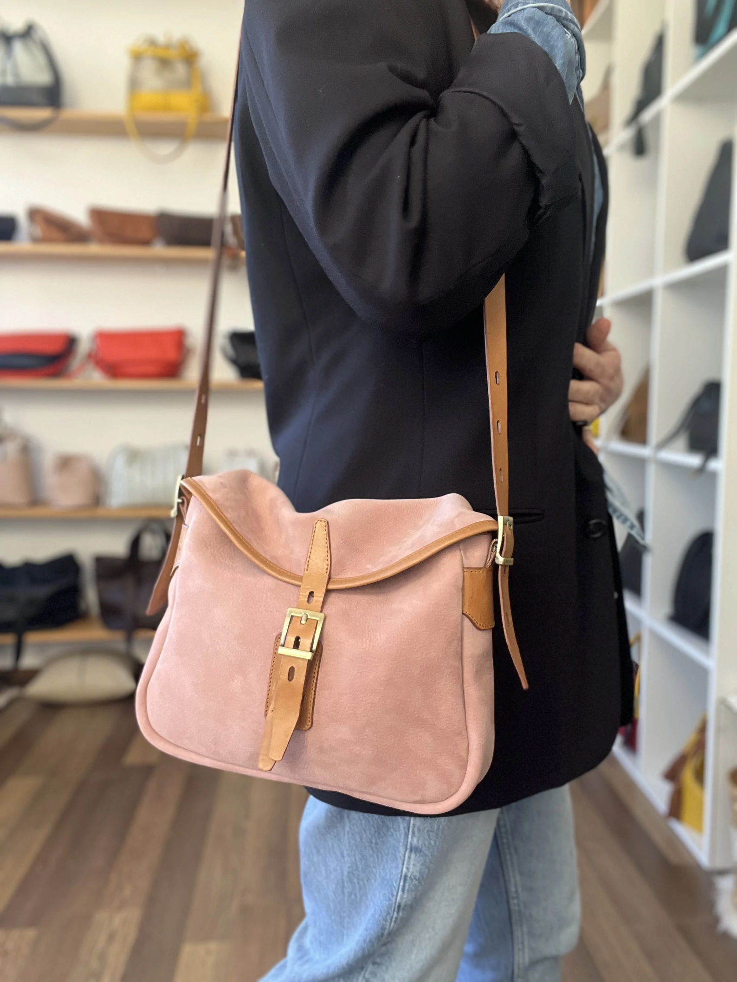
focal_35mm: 30
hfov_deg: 46.8
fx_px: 852
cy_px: 491
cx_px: 368
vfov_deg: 60.0
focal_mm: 2.71
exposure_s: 1/60
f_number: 2.2
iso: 160
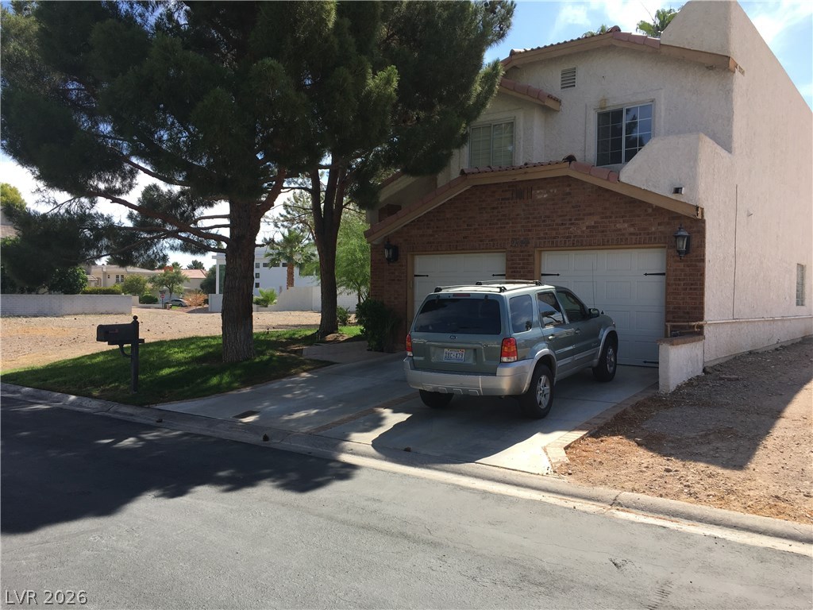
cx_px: 406
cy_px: 305
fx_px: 681
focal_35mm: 29
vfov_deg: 48.2
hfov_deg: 61.7
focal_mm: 4.15
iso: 25
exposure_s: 1/801
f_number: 2.2
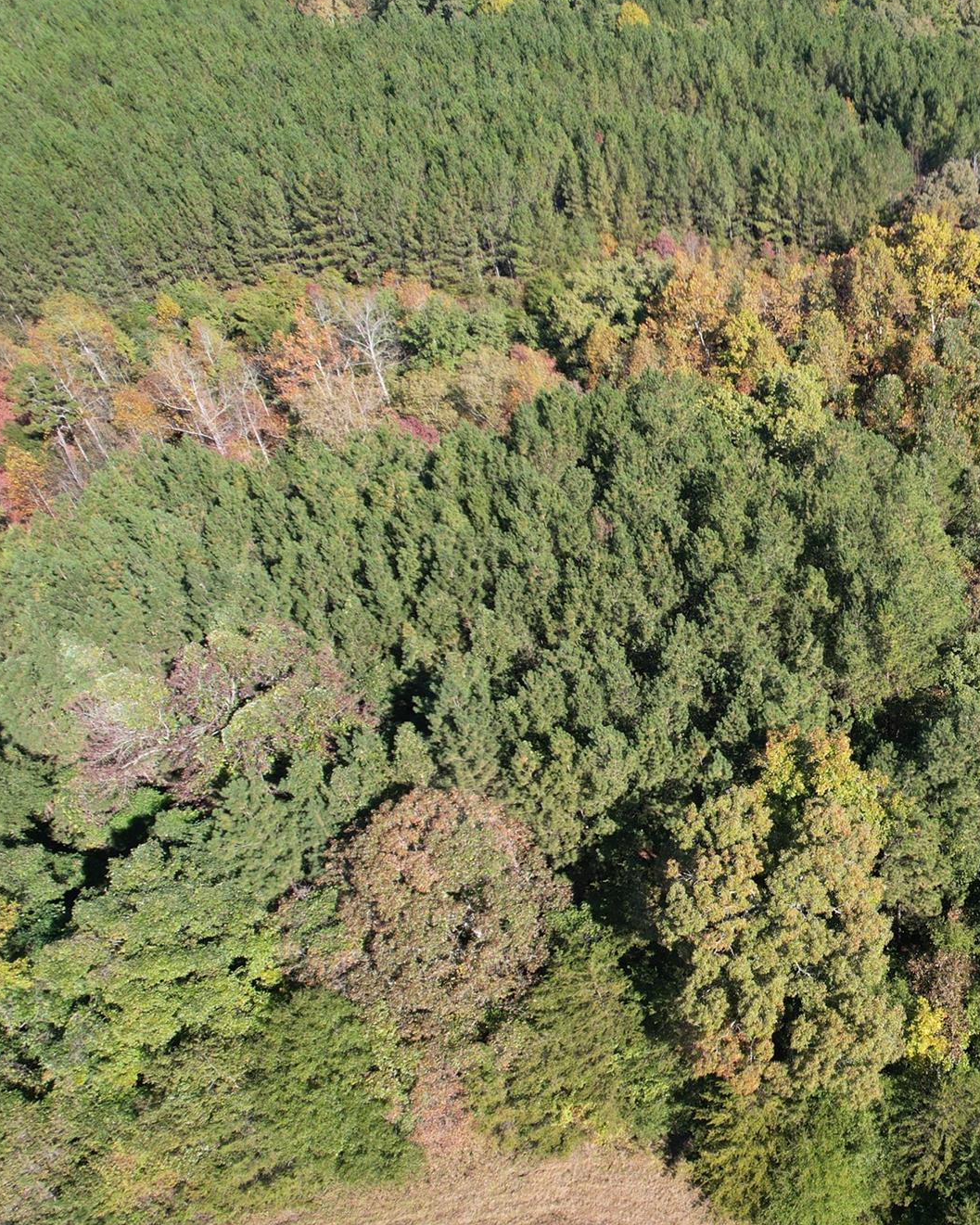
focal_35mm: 32
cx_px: 929
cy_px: 627
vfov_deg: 55.7
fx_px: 1160
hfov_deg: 41.2
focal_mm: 8.38
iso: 100
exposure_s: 1/640
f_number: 2.8
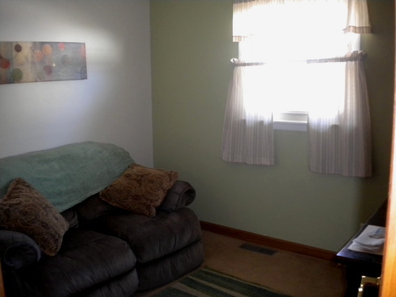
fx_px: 400
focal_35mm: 35
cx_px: 198
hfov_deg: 52.6
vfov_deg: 40.7
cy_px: 148
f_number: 3.1
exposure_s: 1/30
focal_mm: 6.3
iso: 400
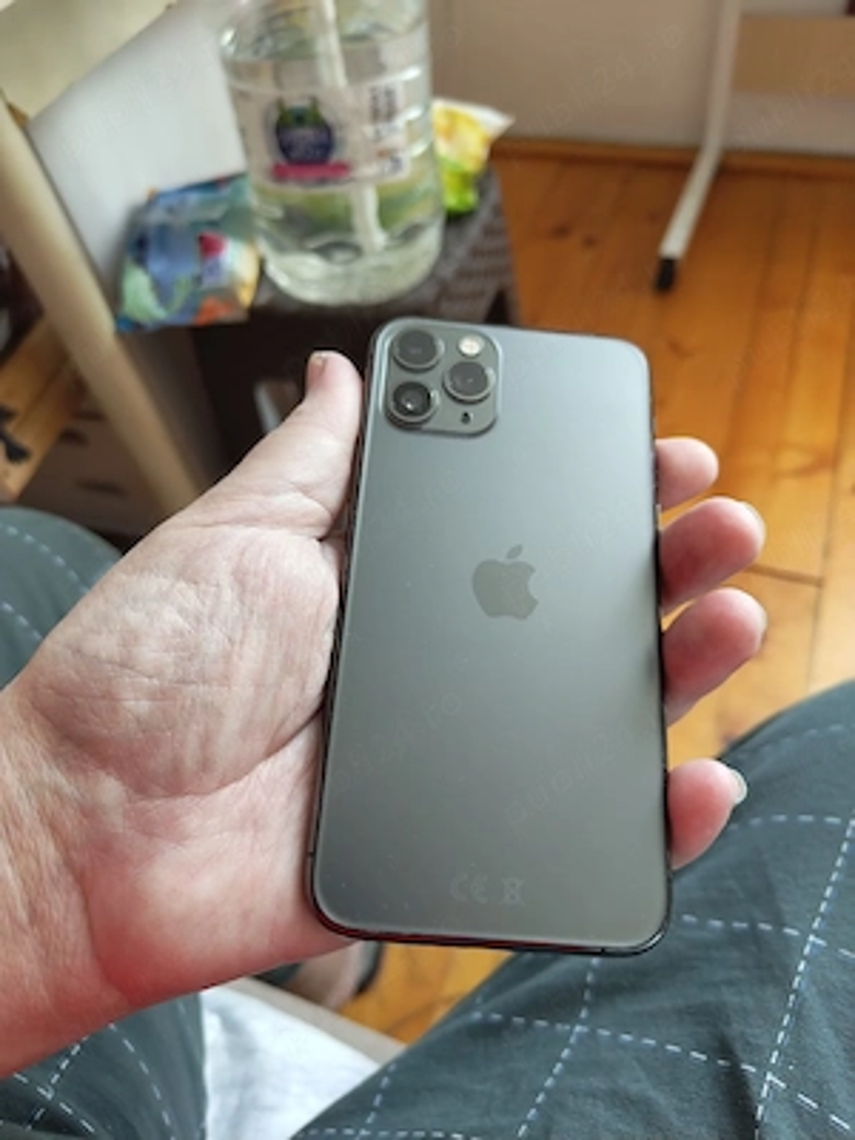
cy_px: 570
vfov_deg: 73.9
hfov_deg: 58.9
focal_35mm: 23
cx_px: 428
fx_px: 757
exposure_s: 1/50
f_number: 1.88
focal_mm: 5.59
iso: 623
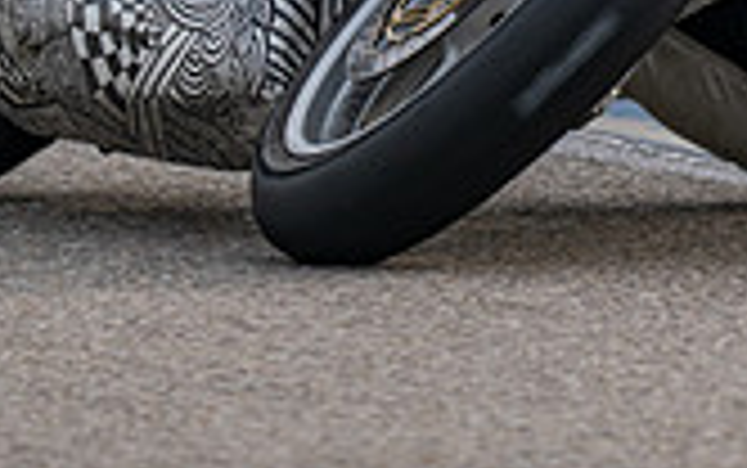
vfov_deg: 0.6
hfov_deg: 1.0
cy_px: -358
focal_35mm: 2132
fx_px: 43433
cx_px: 684
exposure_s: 1/1250
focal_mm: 600
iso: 450
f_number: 6.3
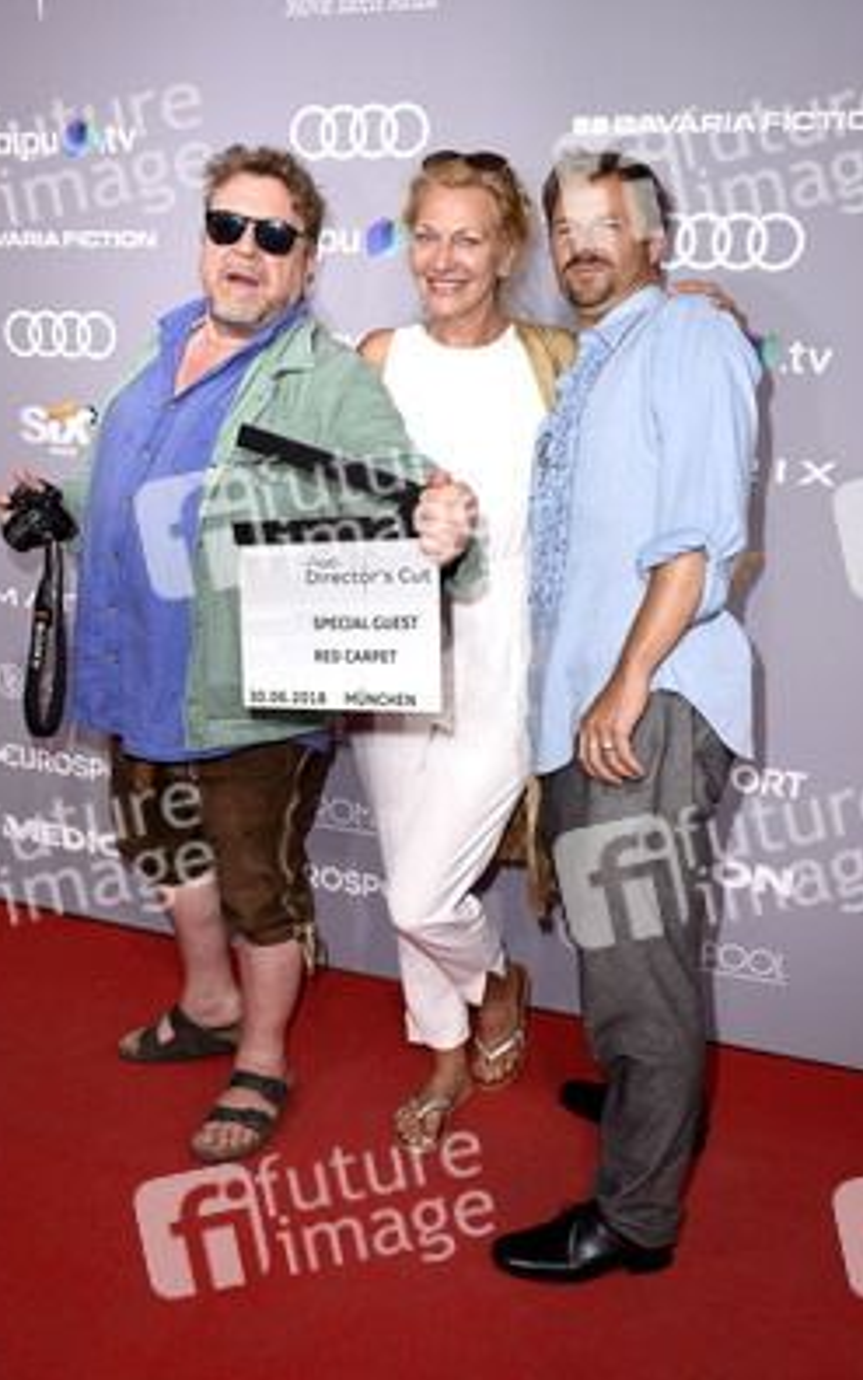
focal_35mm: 34
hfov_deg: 37.3
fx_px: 1279
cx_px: 416
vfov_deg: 56.7
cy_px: 692
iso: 250
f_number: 6.3
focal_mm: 22
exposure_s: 1/160
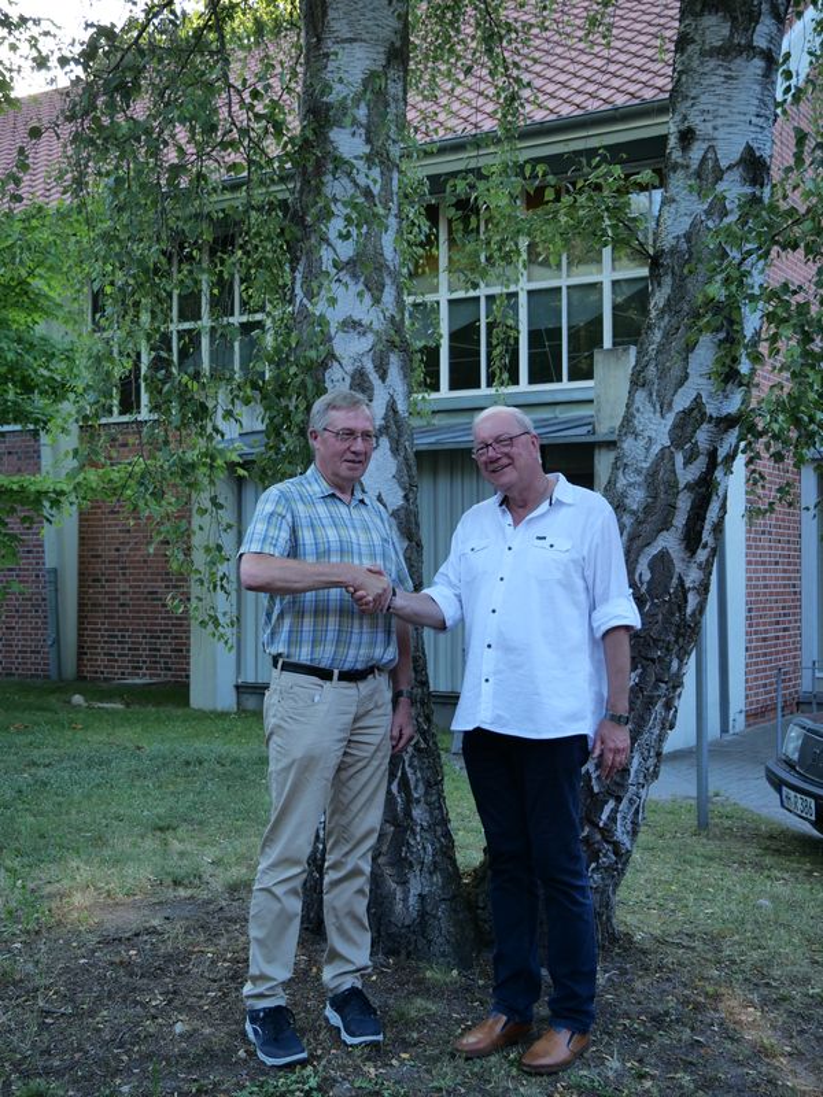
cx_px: 412
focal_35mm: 40
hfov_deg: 36.0
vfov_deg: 46.8
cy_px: 548
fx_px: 1268
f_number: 4.1
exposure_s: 1/60
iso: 100
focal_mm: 20
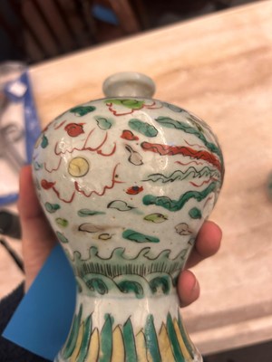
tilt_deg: -67.3
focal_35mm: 26
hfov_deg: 53.1
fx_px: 272
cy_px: 181
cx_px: 136
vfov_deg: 67.3
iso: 125
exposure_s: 1/50
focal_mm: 5.7
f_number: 1.5
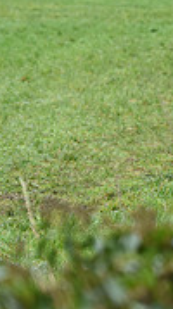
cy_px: 35
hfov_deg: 3.9
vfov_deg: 7.0
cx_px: 479
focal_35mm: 306
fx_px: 2509
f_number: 3.5
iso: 1600
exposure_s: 1/1250
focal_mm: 90
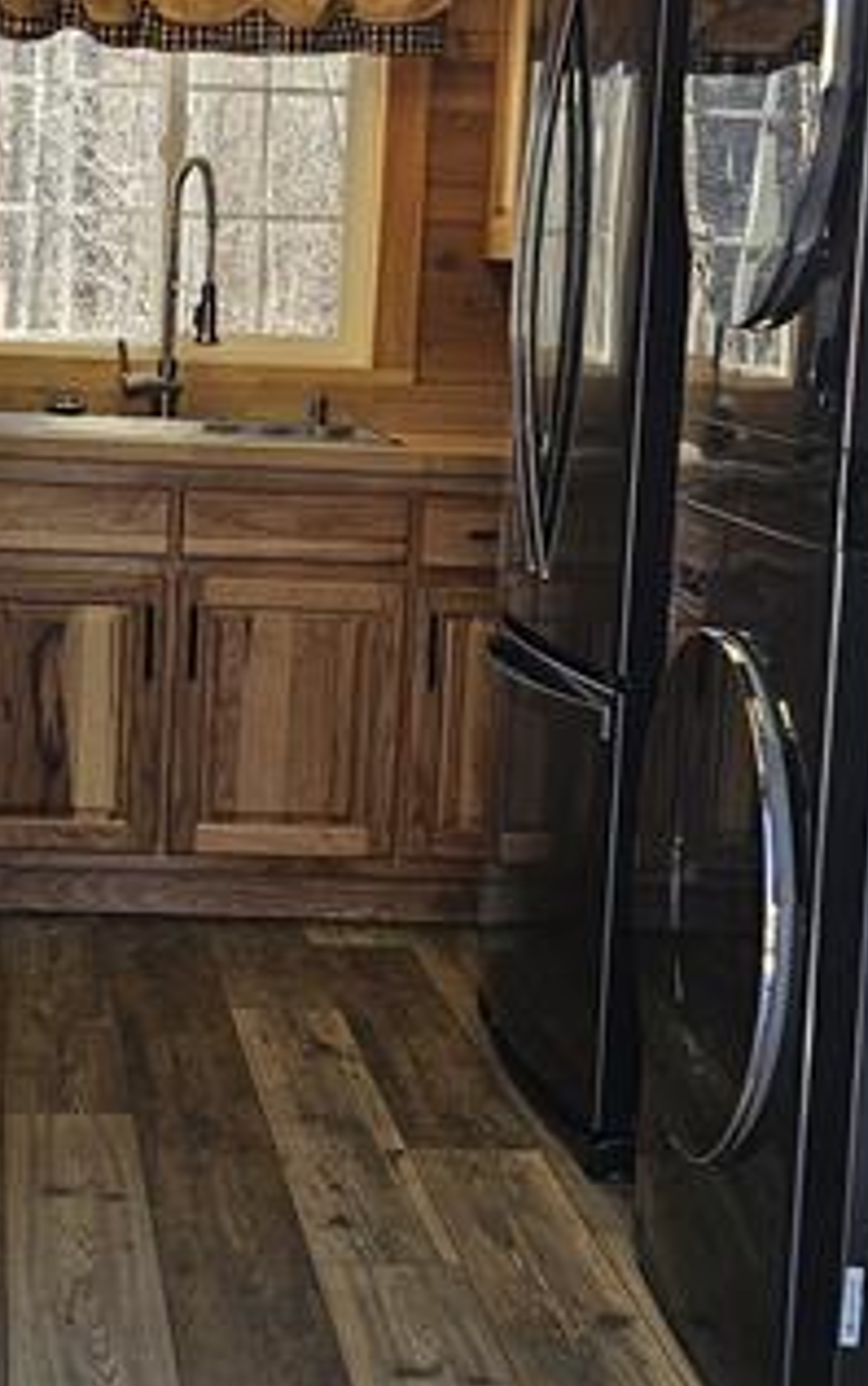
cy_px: 621
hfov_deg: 17.6
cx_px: 267
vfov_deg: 27.8
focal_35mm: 74
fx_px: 2796
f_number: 1.8
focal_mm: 5.4
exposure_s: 1/131
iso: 25
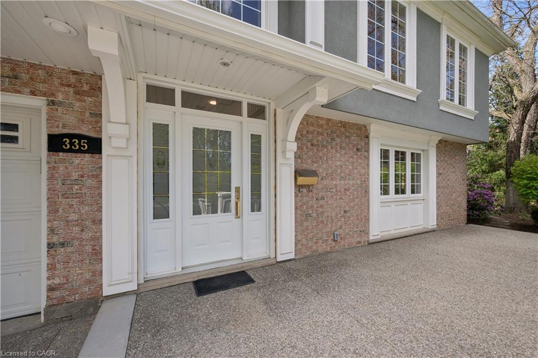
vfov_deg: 81.1
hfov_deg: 104.3
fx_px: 209
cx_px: 269
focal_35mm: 14
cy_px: 179
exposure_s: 1/80
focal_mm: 14
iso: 200
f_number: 16
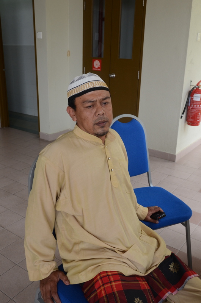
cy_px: 152
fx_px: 290
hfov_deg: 38.2
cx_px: 100
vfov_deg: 55.2
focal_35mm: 34
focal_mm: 23
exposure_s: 1/160
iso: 500
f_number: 6.3
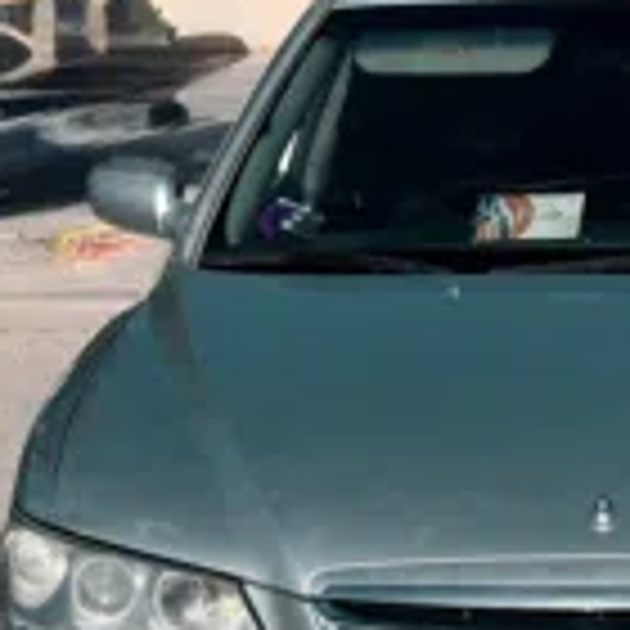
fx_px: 2491
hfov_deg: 14.2
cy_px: 436
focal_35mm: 121
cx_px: 612
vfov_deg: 14.4
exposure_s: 1/11364
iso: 100
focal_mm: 6.76
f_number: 1.78
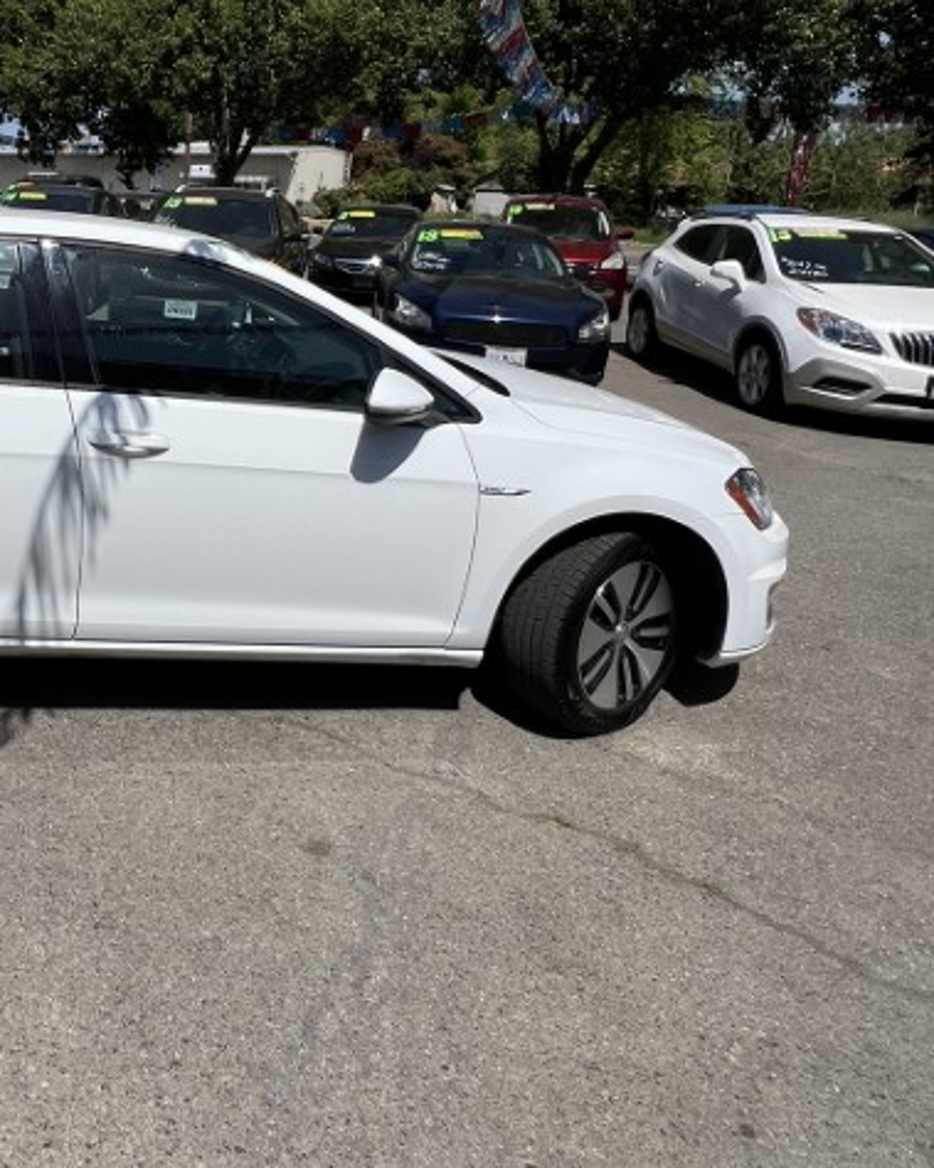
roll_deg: -1.8
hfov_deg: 50.6
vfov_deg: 65.7
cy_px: 359
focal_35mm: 25
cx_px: 101
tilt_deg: -11.9
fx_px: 864
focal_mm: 1.57
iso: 32
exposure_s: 1/3534
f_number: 1.8
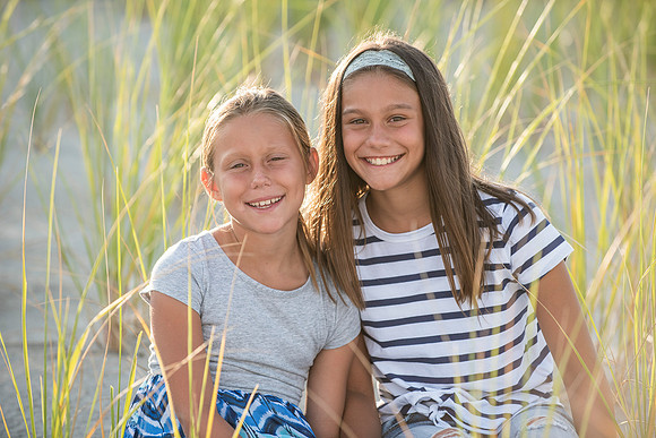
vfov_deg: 8.1
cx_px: 328
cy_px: 219
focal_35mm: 170
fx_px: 3098
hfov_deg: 12.1
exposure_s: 1/800
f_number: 4
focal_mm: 170
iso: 250
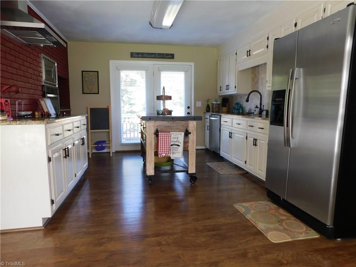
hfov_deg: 73.9
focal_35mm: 23
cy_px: 134
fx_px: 237
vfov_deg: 58.9
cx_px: 178
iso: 125
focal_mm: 4
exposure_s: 1/30
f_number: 3
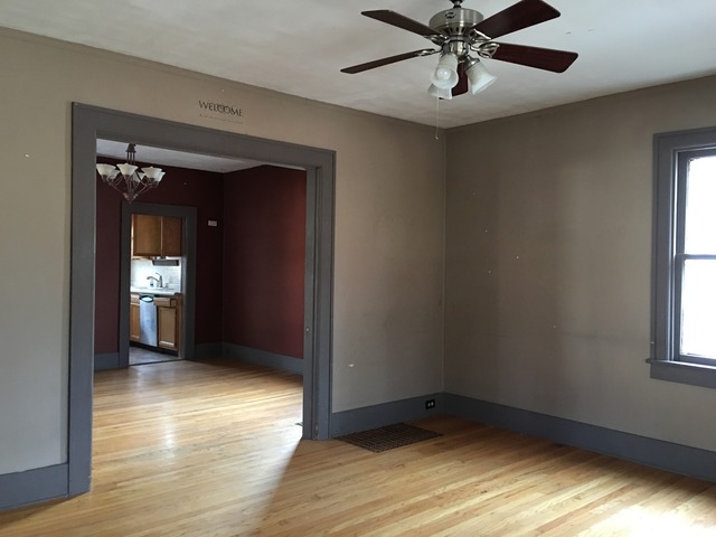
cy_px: 268
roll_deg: -1.8
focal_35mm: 29
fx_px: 600
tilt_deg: +1.5
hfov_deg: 61.7
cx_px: 358
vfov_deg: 48.2
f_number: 2.2
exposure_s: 1/15
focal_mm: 4.15
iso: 100
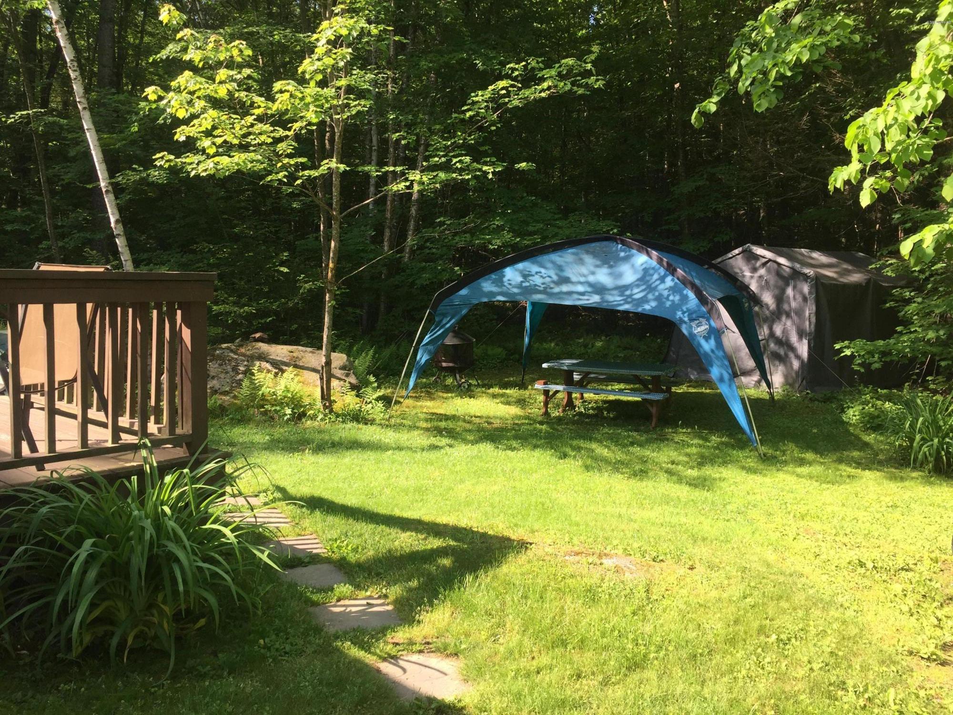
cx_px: 476
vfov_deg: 48.2
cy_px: 358
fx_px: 798
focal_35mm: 29
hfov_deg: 61.7
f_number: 2.2
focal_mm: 4.15
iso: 32
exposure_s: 1/370
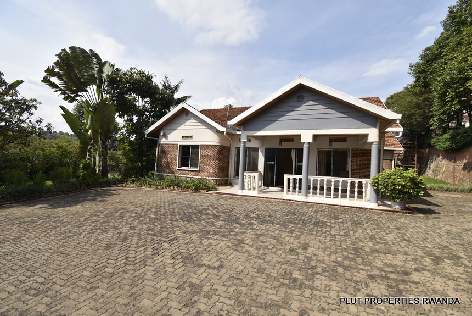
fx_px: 197
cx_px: 236
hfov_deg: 100.3
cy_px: 158
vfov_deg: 77.4
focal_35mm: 15
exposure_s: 1/640
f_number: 8
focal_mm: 10
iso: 200
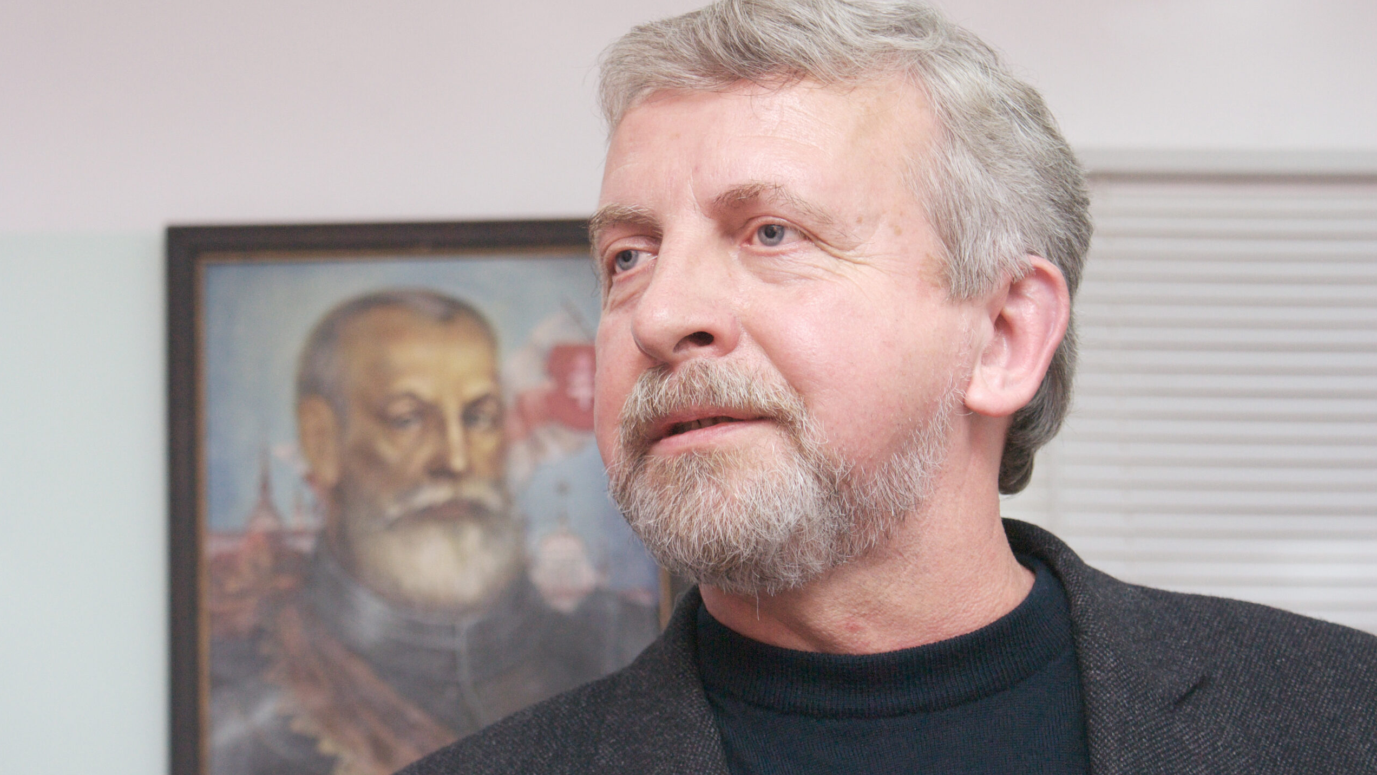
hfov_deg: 22.5
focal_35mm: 95
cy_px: 399
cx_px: 686
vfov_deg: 12.7
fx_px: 3469
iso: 400
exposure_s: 1/100
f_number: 5.6
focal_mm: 60
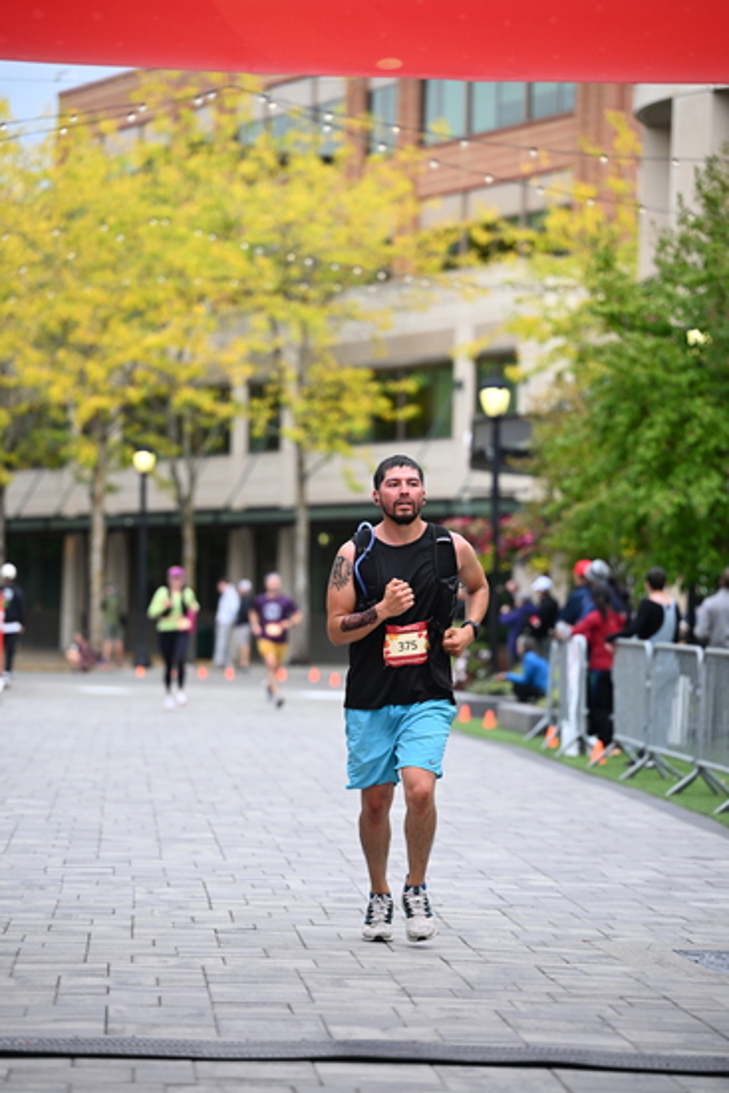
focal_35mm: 125
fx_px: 3794
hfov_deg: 11.0
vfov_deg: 16.4
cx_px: 364
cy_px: 546
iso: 640
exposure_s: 1/2000
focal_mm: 125
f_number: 2.8
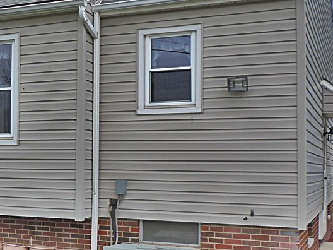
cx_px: 32
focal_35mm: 64
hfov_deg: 29.0
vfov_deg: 22.9
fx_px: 616
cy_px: 146
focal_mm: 5.8
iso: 180
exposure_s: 1/800
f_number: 3.2
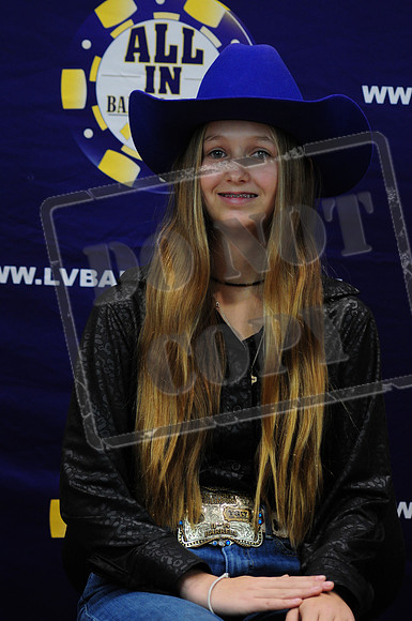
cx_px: 206
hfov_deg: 11.1
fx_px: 2118
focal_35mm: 123
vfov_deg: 16.7
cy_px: 310
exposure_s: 1/125
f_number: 4
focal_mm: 82
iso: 640
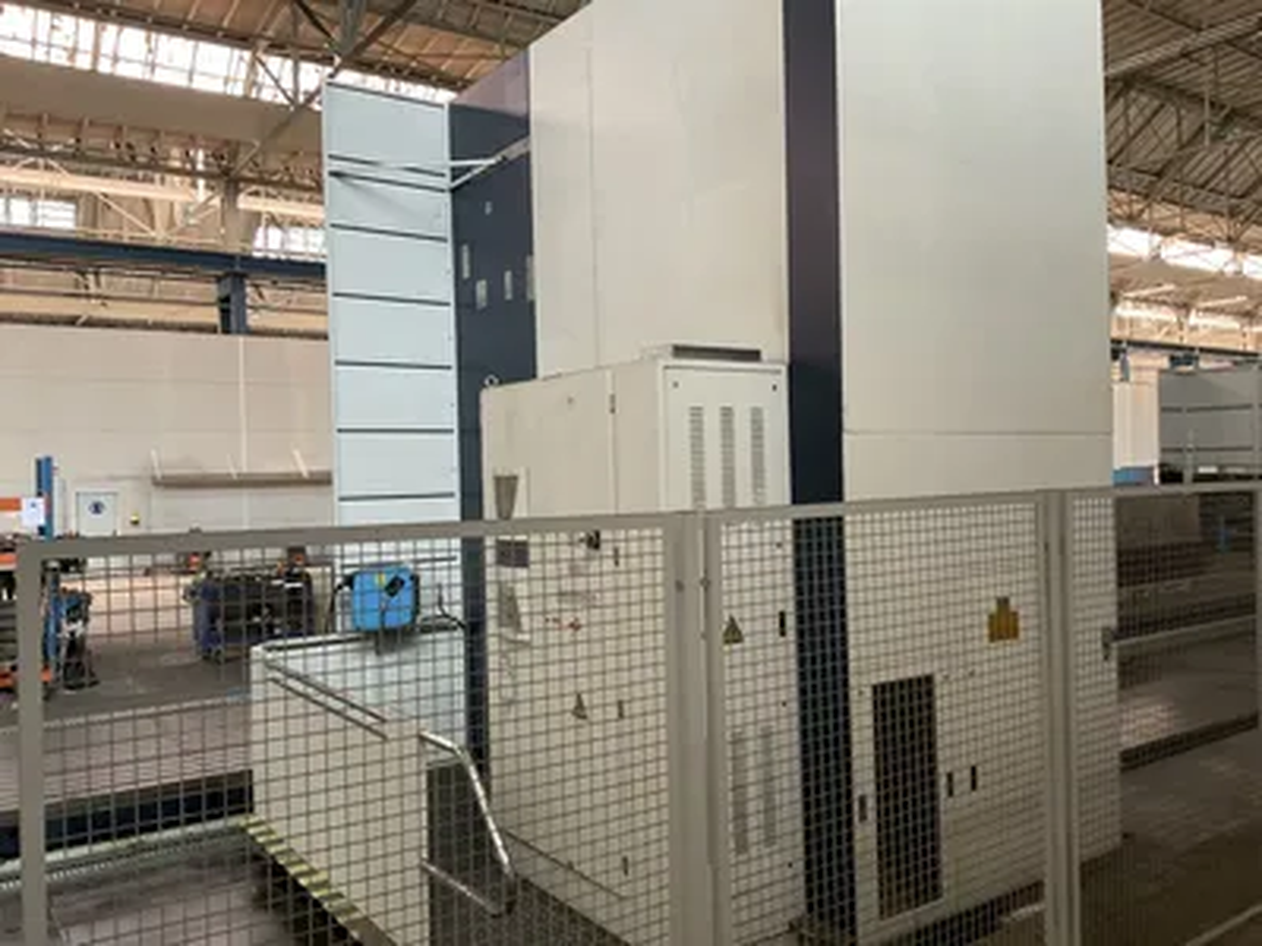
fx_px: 1057
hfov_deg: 61.7
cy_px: 473
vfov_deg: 48.2
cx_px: 631
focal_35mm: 29
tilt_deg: -1.0
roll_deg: +0.6
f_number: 1.8
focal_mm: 3
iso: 100
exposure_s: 1/60
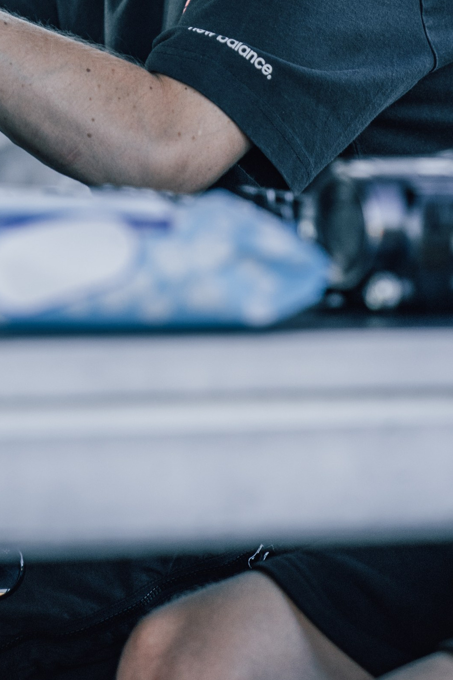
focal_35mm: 182
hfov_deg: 7.5
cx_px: 117
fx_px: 3434
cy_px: -49
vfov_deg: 11.2
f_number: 2.8
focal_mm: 70
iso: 400
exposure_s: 1/400
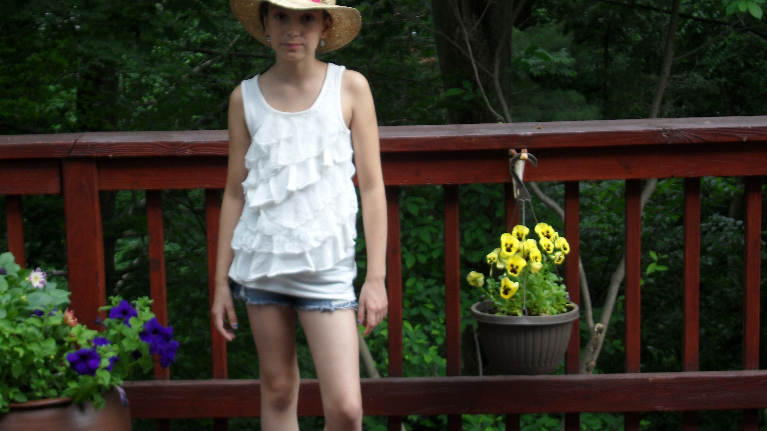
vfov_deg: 12.7
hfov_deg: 22.4
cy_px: 205
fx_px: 1932
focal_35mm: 95
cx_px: 346
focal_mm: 13.7
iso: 80
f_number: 4.4
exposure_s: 1/60
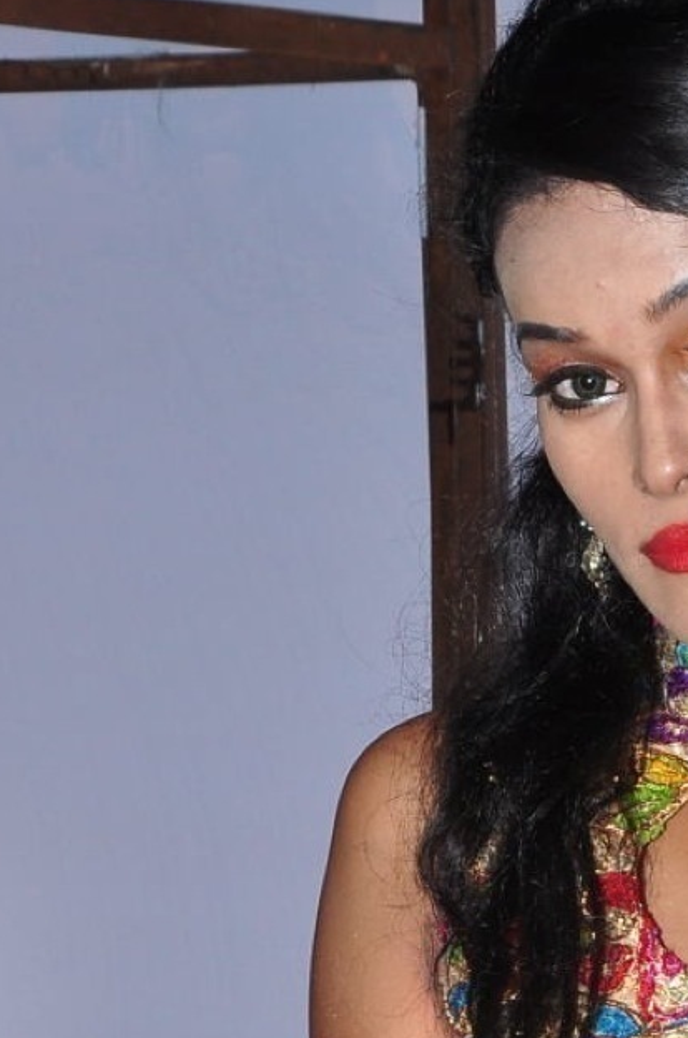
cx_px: 723
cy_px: 1336
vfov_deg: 8.1
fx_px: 7248
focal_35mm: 252
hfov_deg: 5.4
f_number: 11
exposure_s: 1/125
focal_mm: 58
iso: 400
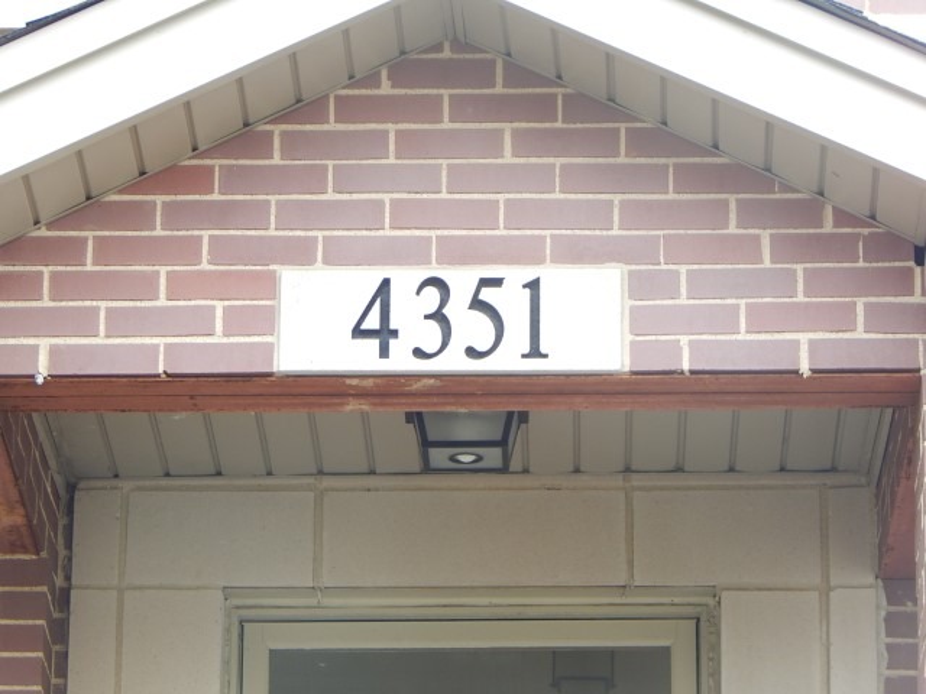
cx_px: 463
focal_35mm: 207
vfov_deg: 7.2
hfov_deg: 9.6
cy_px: 347
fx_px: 5537
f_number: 5.4
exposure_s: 1/30
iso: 125
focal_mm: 37.1
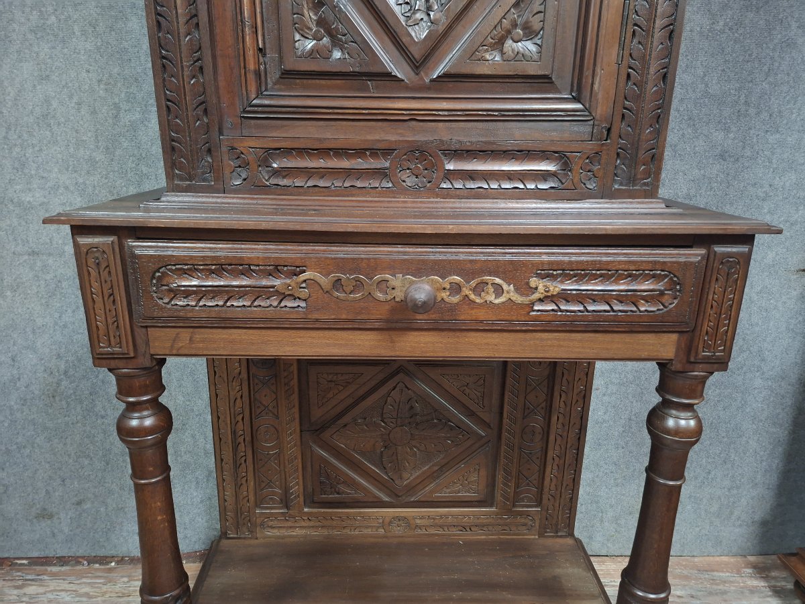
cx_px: 402
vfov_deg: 58.9
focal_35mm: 23
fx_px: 535
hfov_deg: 73.9
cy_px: 302
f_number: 1.8
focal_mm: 5.54
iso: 1000
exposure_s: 1/20
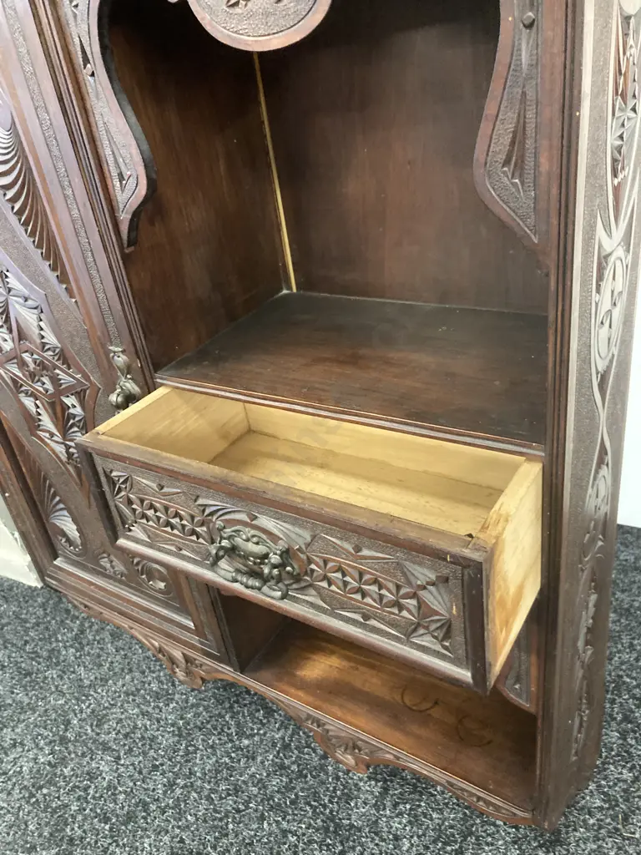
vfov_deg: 63.4
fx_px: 691
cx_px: 320
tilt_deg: -34.1
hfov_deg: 49.7
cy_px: 428
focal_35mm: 28
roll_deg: +12.4
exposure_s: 1/25
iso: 500
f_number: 1.8
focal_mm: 3.99
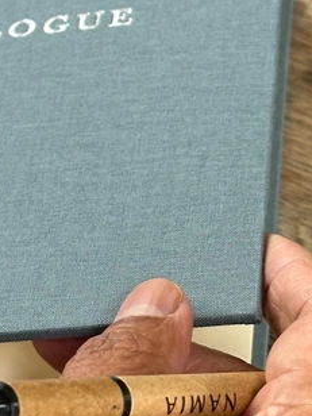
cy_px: 215
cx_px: 26
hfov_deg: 10.8
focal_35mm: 137
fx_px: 1646
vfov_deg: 14.4
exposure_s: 1/115
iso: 80
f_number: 1.78
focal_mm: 6.86
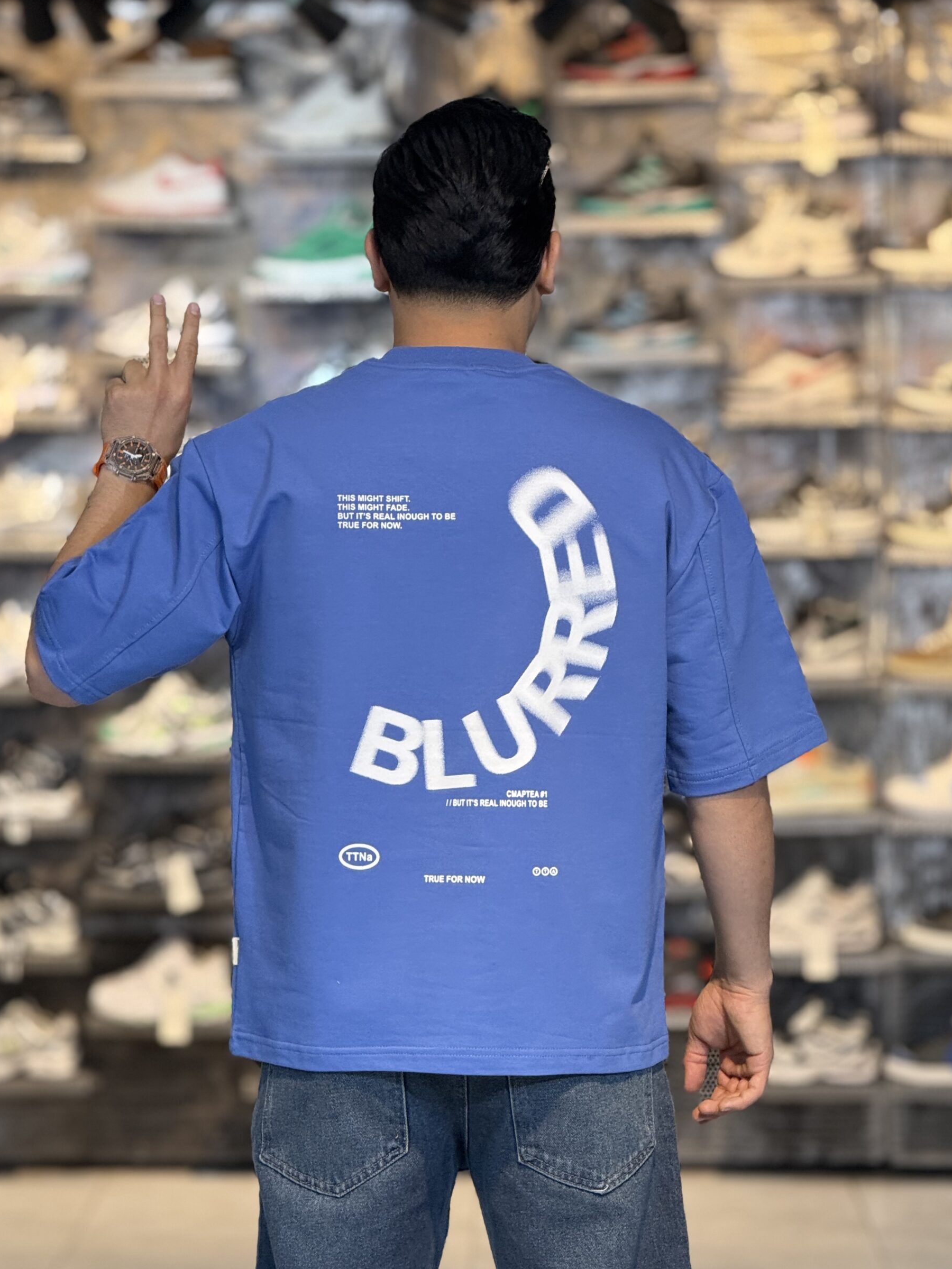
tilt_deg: -1.6
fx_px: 4694
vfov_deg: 15.4
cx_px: 455
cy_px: 635
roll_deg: -0.8
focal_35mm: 128
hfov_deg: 11.6
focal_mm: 15.66
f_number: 2.8
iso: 200
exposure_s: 1/100
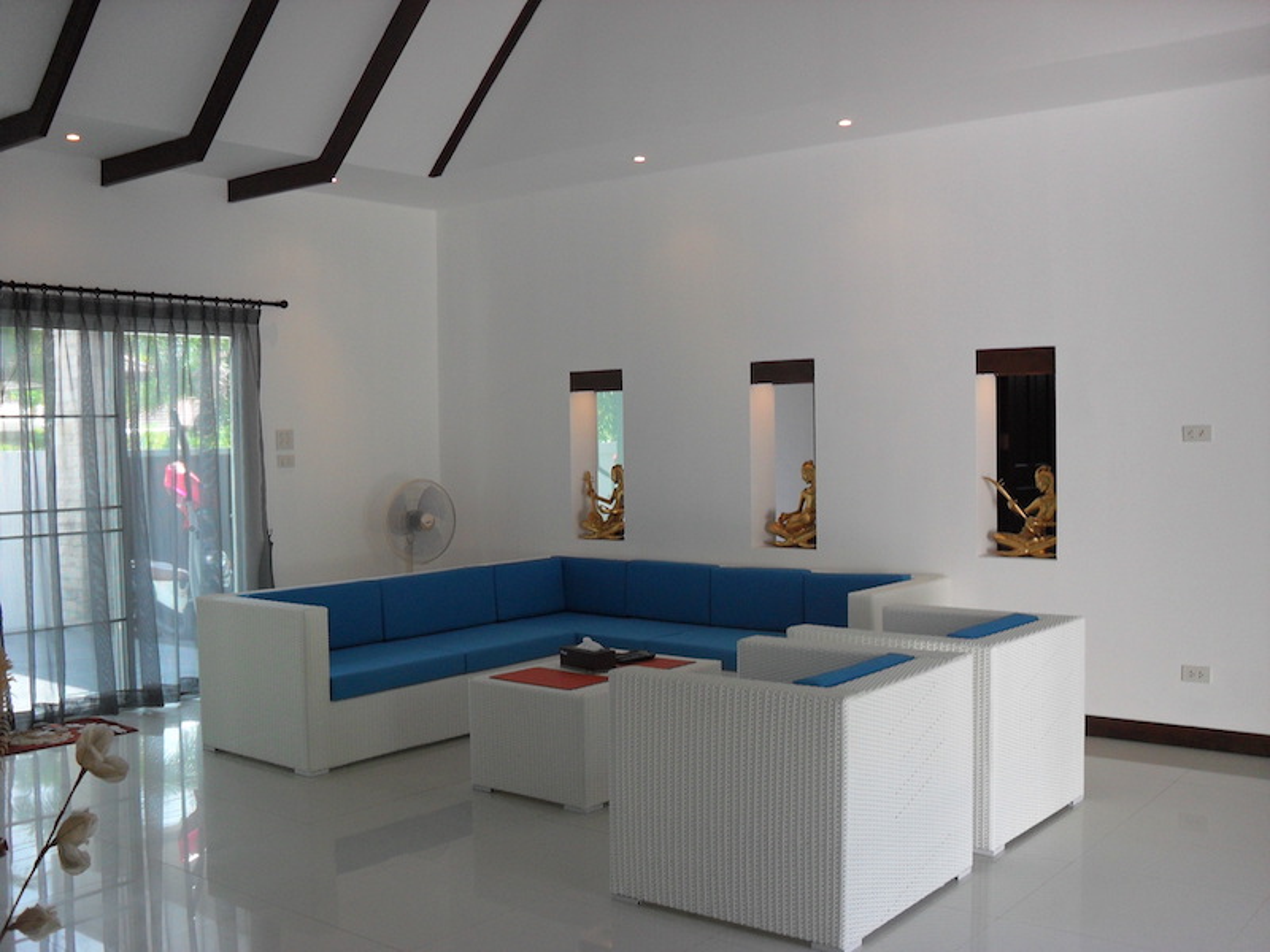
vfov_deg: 40.7
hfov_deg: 52.6
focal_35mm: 35
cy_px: 476
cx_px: 635
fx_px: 1284
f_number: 2.8
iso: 100
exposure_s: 1/125
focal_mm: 6.2
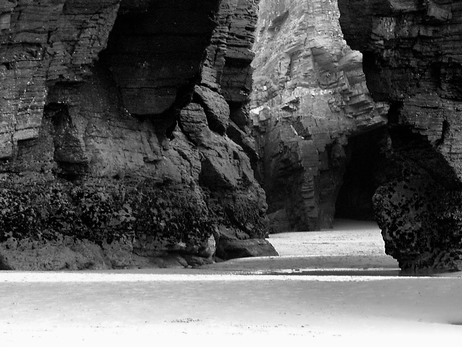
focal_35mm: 145
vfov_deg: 10.2
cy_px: 99
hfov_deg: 13.6
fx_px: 1935
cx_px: 310
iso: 100
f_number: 3.2
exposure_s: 1/50
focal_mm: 19.4
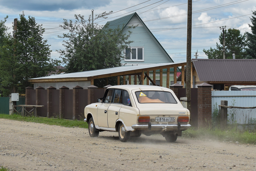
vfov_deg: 16.6
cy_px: 86
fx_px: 587
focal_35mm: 82
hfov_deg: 24.6
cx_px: 128
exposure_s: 1/1250
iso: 400
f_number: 7.1
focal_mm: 55
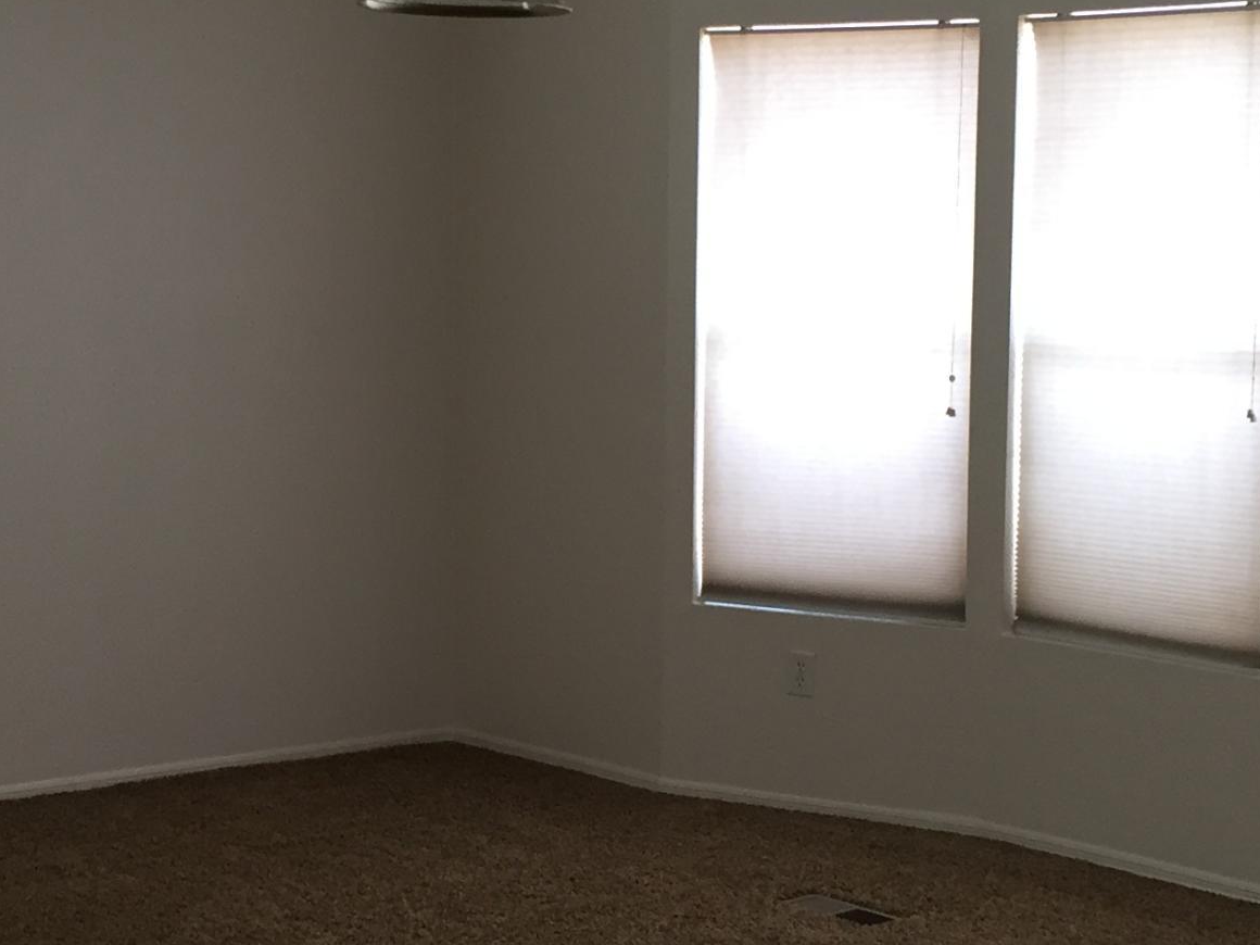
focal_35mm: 75
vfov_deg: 19.6
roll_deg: -0.8
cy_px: 533
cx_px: 393
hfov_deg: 25.8
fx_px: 2730
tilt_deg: -6.0
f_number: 2.2
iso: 32
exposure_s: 1/40
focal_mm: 4.15
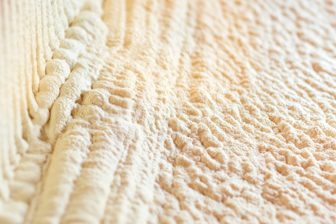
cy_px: 116
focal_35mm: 81
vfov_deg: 16.9
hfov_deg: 24.9
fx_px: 756
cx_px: 102
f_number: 1.4
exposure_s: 1/250
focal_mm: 35
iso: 400
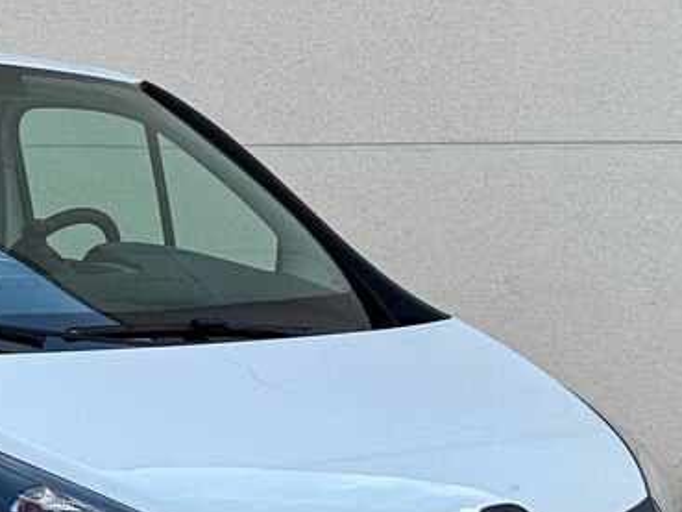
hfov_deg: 20.5
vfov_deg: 16.0
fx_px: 1793
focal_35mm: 91
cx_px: -79
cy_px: 492
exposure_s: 1/3200
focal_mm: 6.86
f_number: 1.8
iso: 80
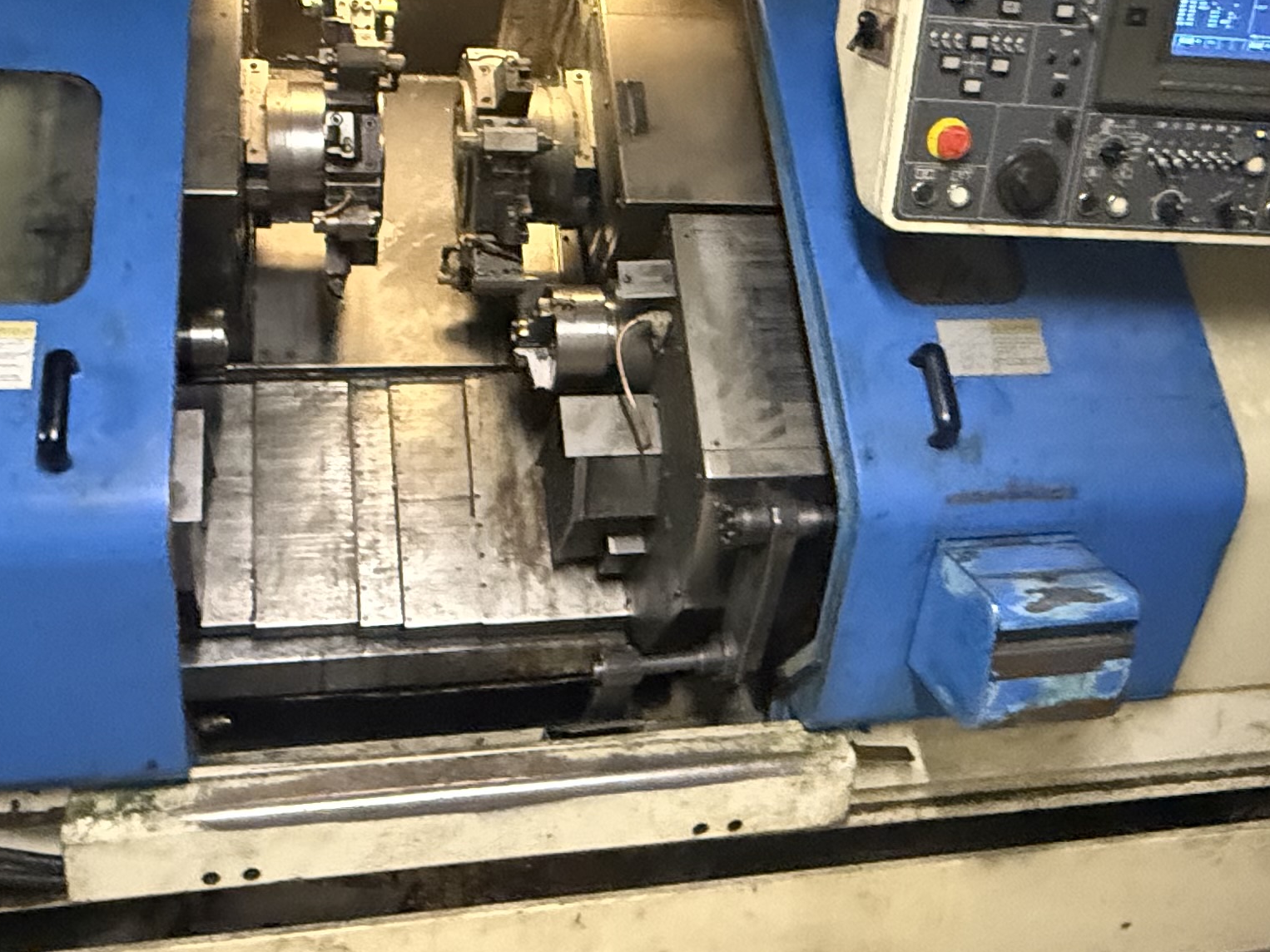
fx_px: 1357
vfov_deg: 38.5
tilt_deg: -19.0
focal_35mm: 37
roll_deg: -2.3
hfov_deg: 50.1
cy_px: 396
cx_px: 653
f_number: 2.2
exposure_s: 1/33
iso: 1250
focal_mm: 2.22
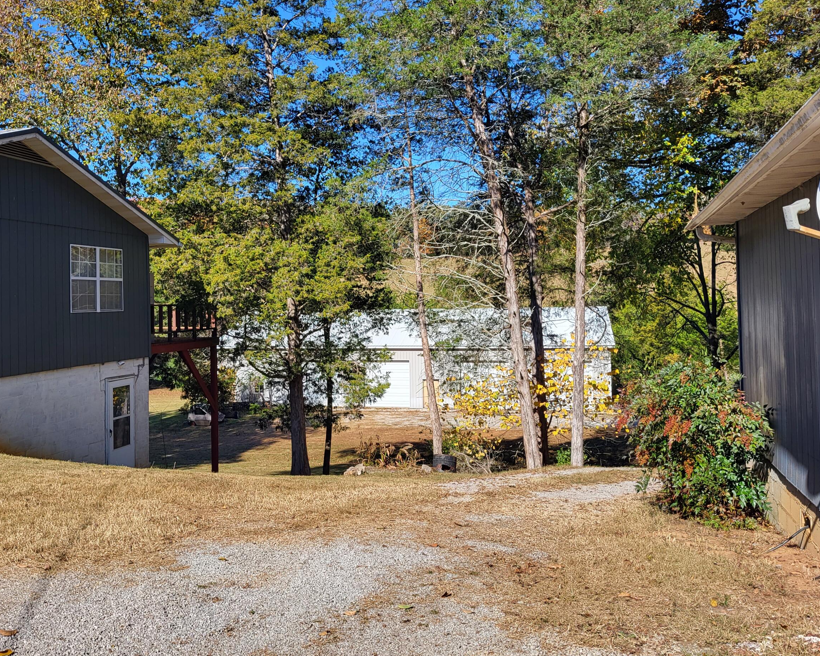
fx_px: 801
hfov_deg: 54.1
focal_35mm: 33
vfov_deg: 44.5
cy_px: 294
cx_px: 365
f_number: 1.8
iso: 40
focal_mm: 5.4
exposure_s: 1/1497
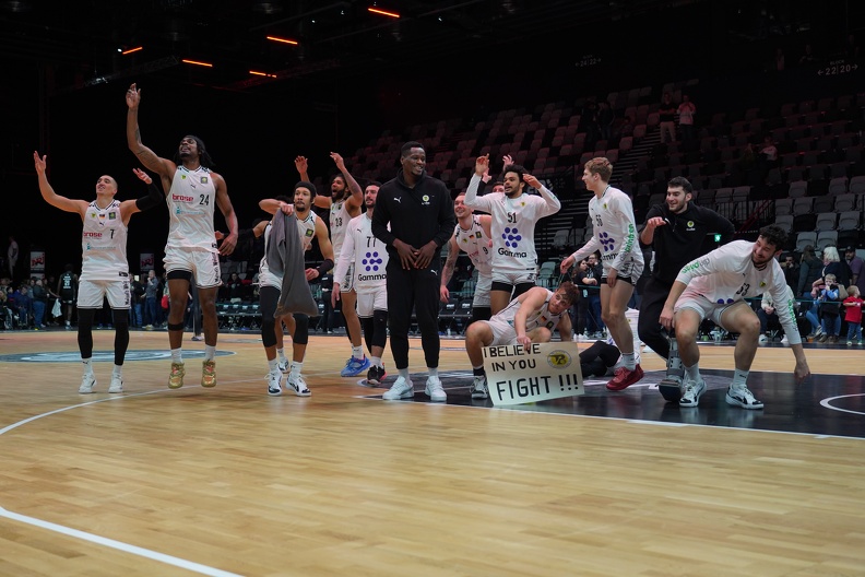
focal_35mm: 44
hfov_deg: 44.5
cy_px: 288
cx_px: 432
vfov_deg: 30.5
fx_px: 1057
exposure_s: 1/800
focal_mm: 44
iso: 1600
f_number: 4
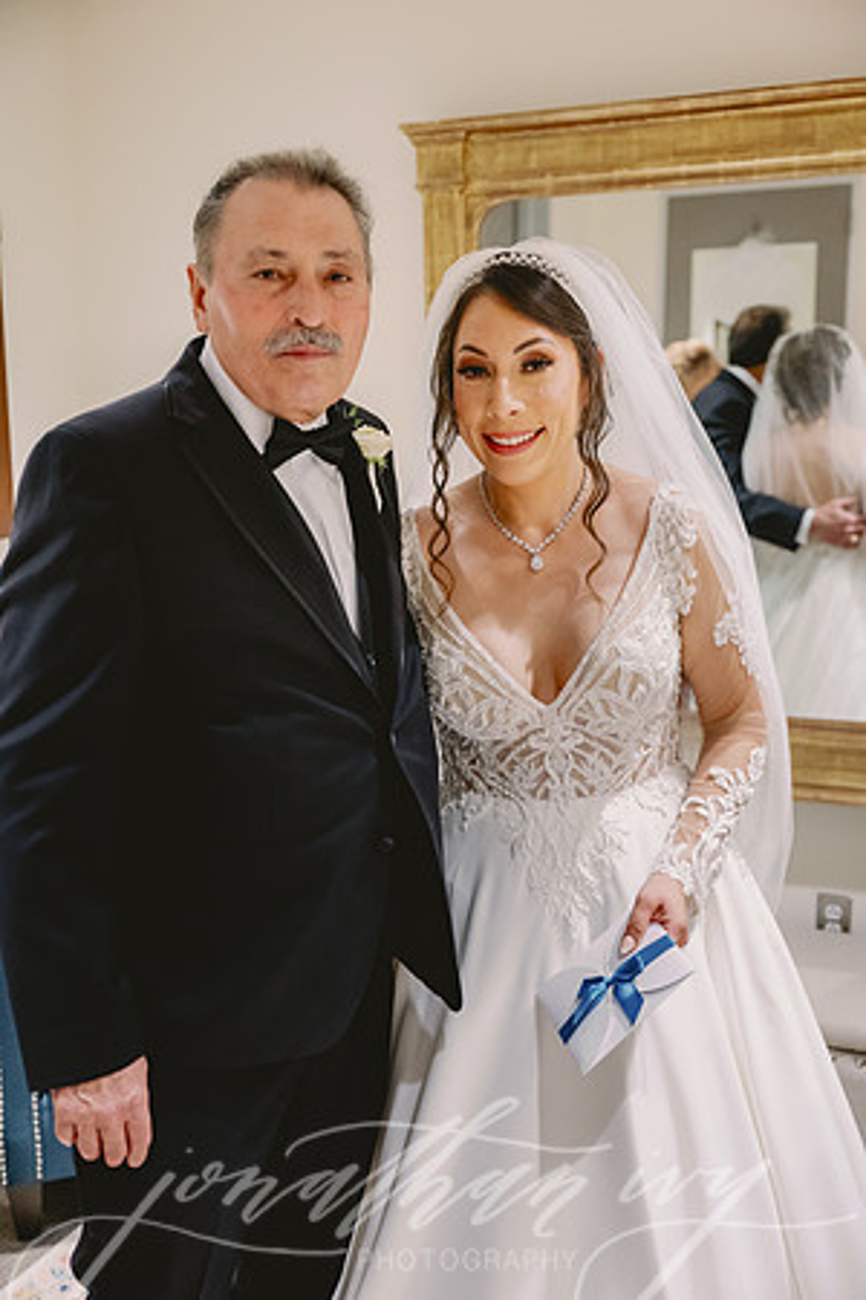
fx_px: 1371
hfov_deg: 35.1
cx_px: 433
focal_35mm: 38
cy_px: 650
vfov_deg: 50.7
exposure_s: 1/160
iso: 2000
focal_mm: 38
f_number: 2.8
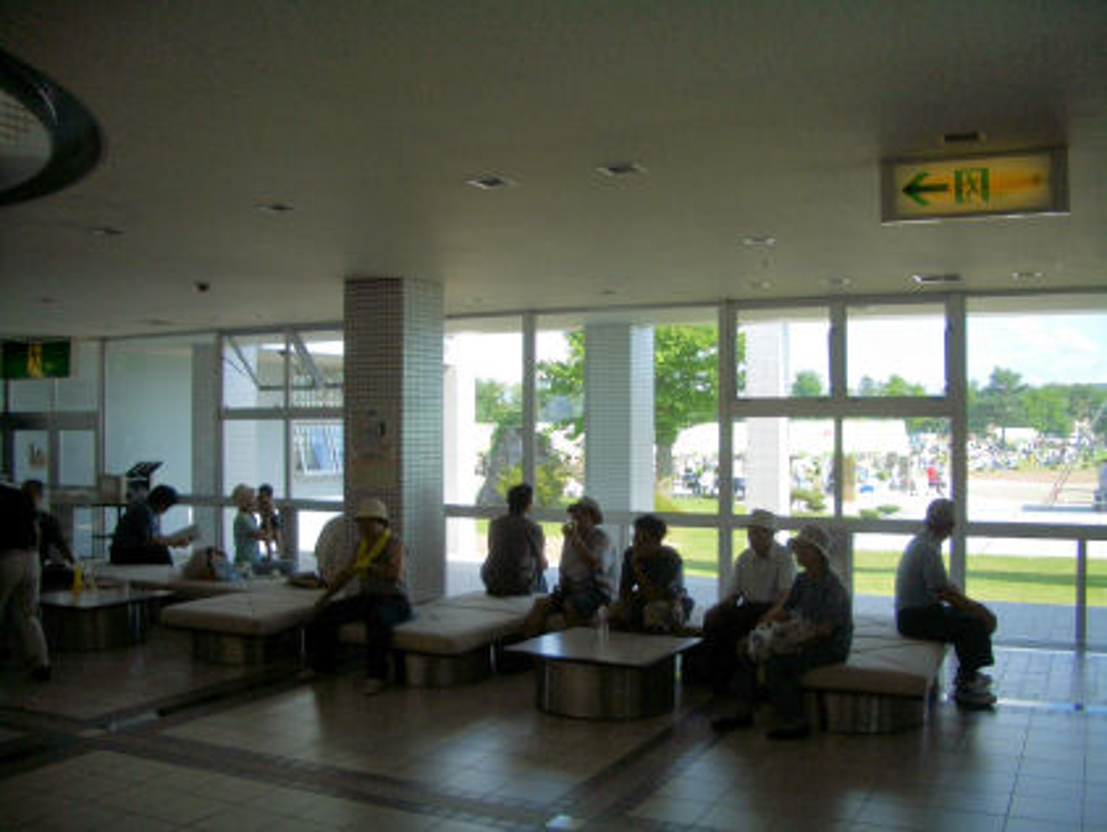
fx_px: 1120
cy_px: 416
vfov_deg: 40.7
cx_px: 554
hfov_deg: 52.6
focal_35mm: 35
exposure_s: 1/500
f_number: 2.6
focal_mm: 5.8
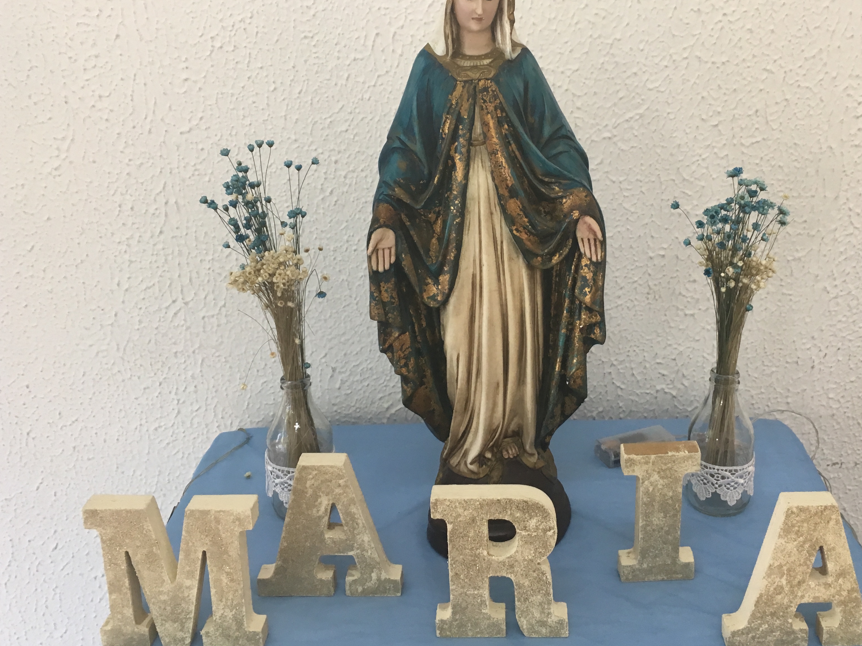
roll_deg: -0.2
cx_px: 522
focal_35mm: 38
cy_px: 252
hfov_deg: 48.6
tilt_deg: -18.9
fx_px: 946
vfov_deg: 37.5
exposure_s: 1/30
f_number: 2.2
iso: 32
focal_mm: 4.15
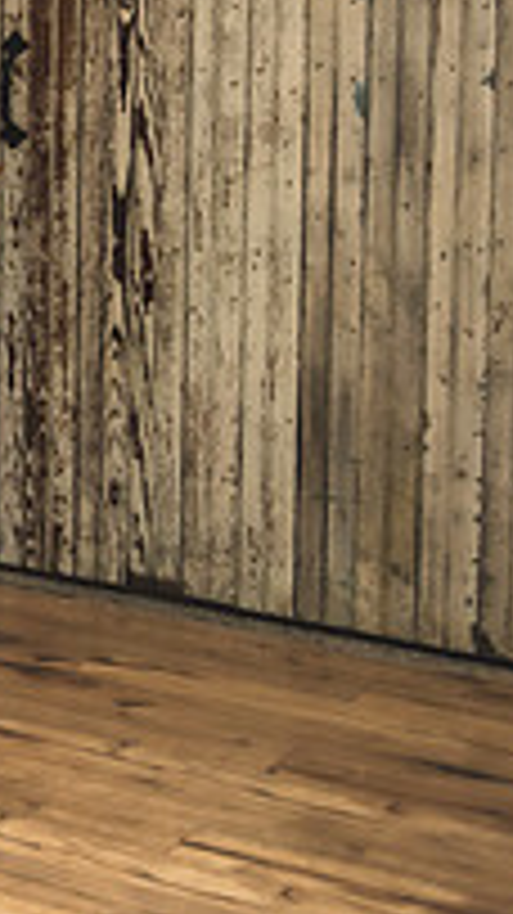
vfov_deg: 21.4
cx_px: -778
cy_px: 52
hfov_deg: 10.5
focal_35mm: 97
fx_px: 2349
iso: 1000
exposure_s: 1/160
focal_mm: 32
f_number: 2.8
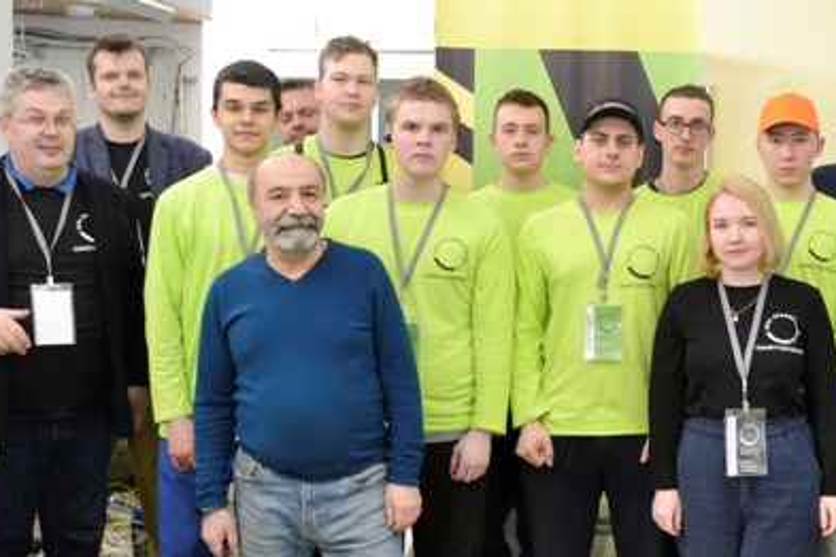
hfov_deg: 35.5
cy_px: 292
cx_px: 621
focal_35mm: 55
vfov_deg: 24.6
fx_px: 1277
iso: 400
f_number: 3.5
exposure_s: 1/40
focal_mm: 18
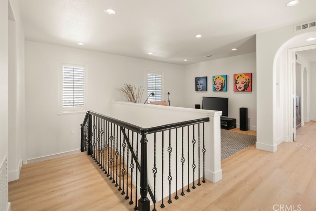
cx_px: 173
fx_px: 149
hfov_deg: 93.0
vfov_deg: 70.2
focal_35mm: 17
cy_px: 93
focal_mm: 10
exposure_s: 1/15
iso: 125
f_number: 4
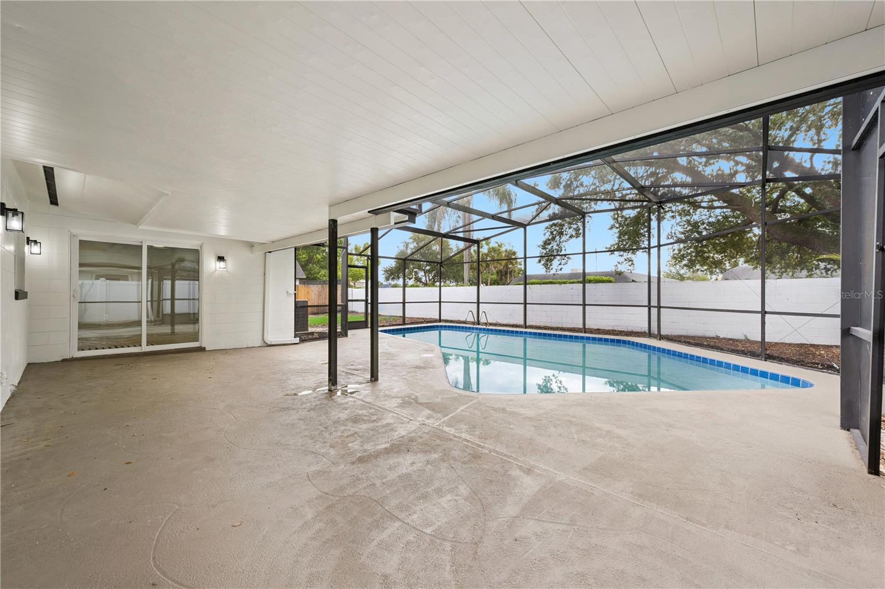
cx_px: 442
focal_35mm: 14
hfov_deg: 104.3
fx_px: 344
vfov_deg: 81.2
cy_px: 294
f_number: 9
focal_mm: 14
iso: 200
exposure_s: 1/40
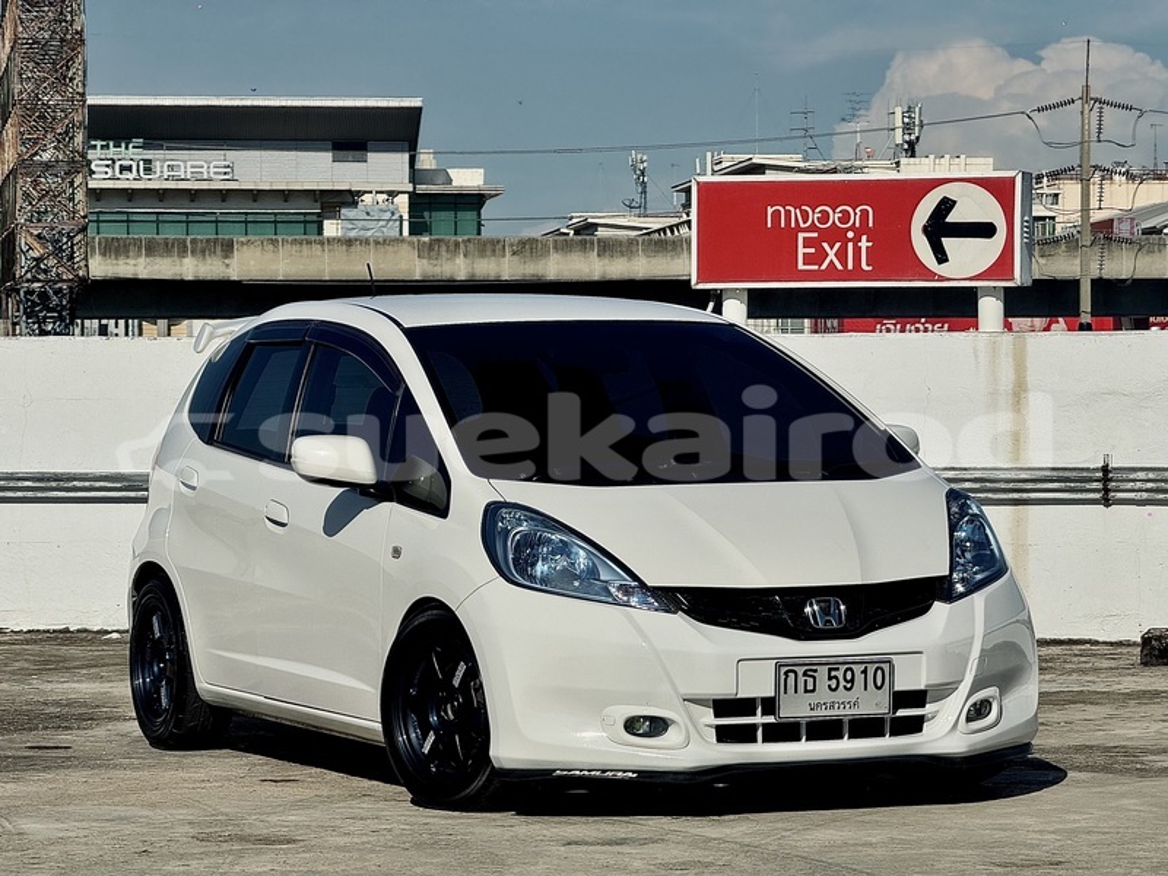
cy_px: 438
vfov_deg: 12.3
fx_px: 4049
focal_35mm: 120
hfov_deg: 16.4
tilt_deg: -0.2
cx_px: 584
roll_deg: +0.1
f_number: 2.8
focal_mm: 15.66
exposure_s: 1/4651
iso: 50
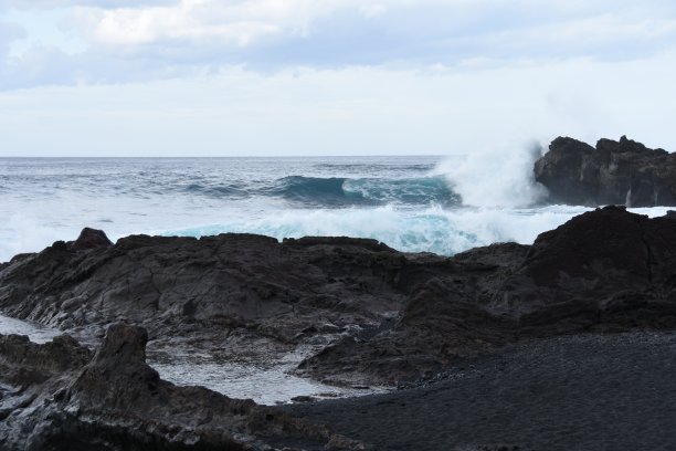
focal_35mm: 82
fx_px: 1549
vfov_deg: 16.6
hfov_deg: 24.6
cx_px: 338
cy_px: 226
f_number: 7.1
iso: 100
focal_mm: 55
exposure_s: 1/200
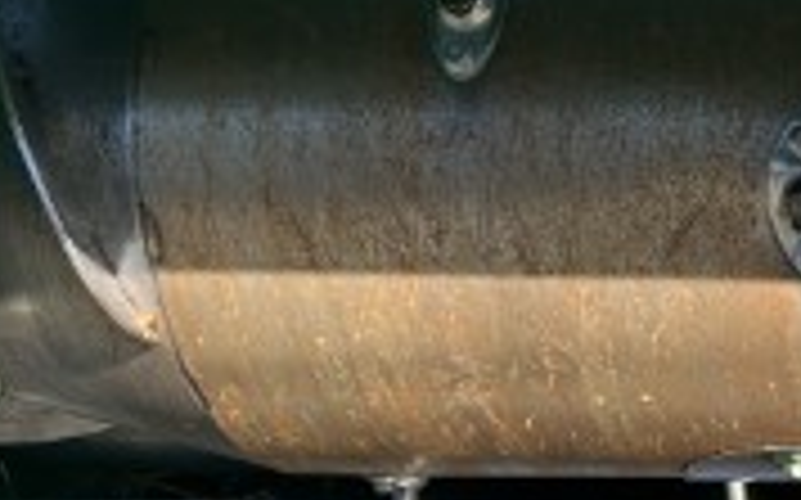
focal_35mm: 99
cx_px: 1210
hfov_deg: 18.5
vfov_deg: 13.1
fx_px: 2160
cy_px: 455
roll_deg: +0.7
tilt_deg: -20.3
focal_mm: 5.7
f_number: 1.5
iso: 50
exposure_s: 1/1575
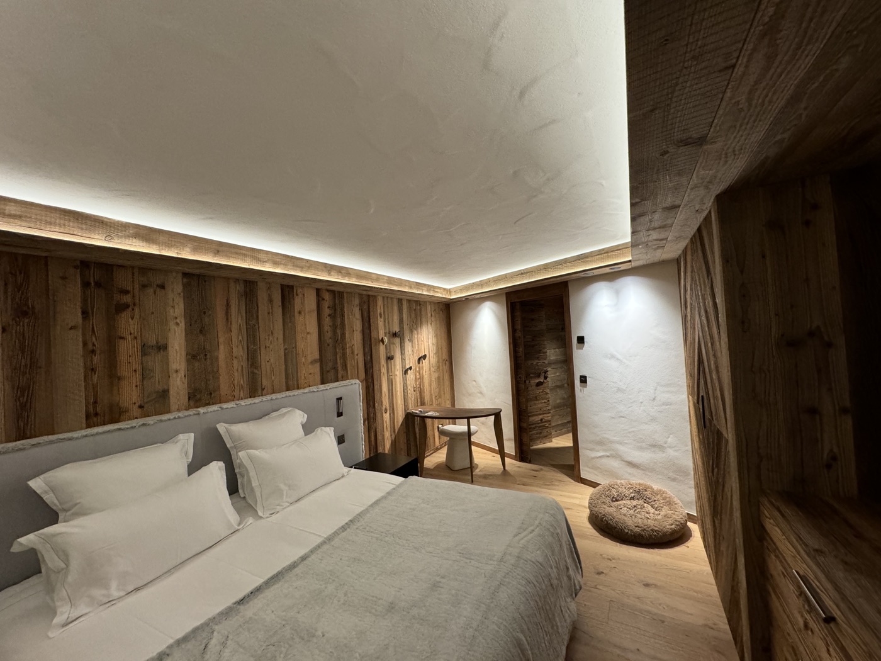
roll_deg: +2.6
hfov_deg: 102.1
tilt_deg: +1.4
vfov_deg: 85.7
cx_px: 440
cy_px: 330
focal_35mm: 14
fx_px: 356
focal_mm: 2.22
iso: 320
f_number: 2.2
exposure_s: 1/100
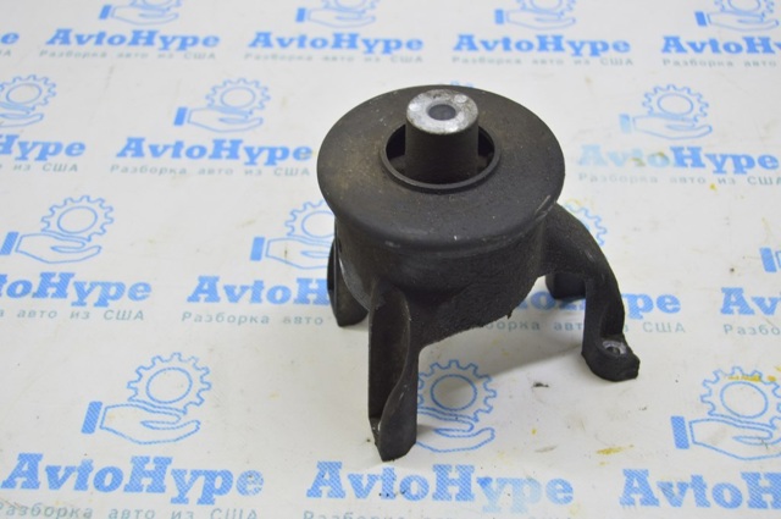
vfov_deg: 28.0
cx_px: 390
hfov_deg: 41.2
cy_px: 260
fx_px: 1040
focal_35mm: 48
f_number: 5.6
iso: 400
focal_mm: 32
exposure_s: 1/20
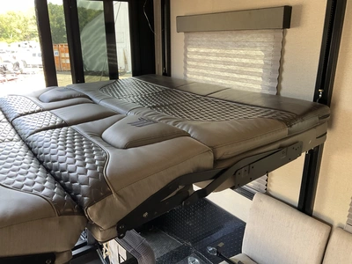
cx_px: 176
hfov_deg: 61.7
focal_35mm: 29
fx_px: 295
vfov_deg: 48.2
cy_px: 132
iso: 64
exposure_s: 1/94
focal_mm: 3
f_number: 1.8
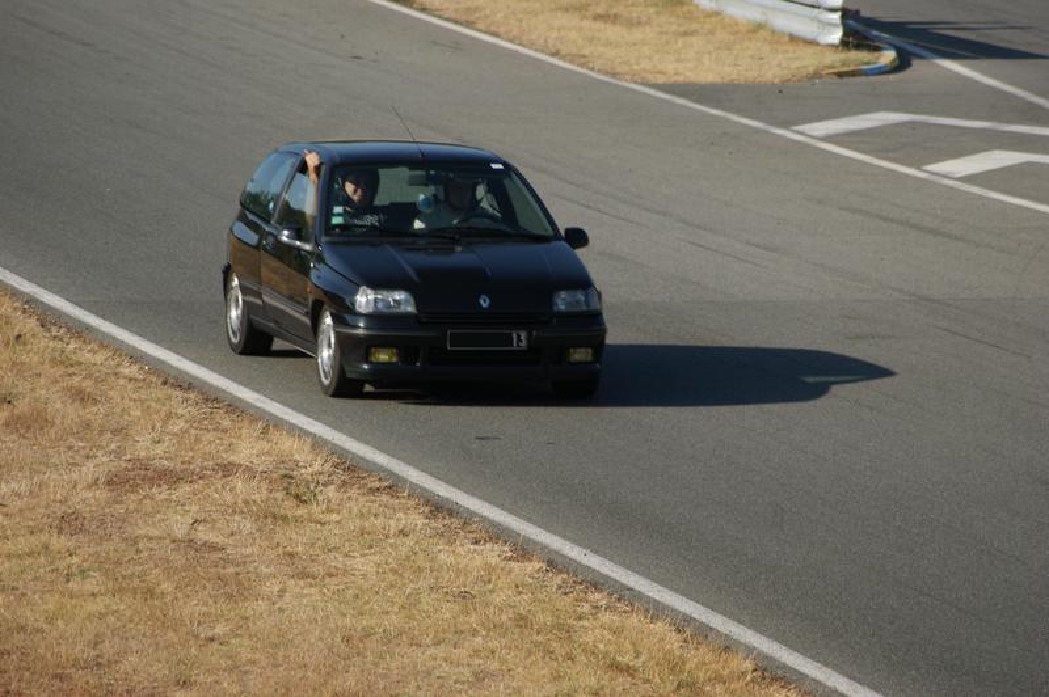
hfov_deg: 6.9
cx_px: 524
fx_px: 8734
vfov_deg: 4.6
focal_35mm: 300
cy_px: 348
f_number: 6.3
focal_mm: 200
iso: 100
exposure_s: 1/640
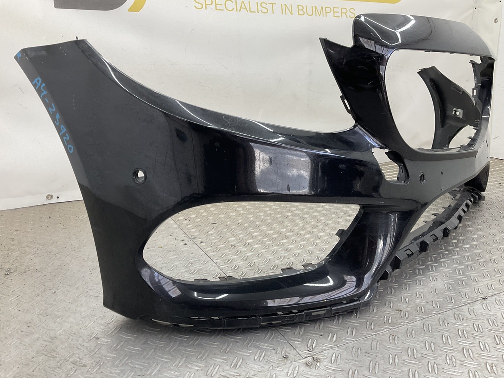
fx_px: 422
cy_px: 189
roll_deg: -1.3
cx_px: 252
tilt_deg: -14.2
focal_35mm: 29
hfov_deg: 61.7
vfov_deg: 48.2
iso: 40
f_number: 1.8
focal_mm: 3
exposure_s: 1/120
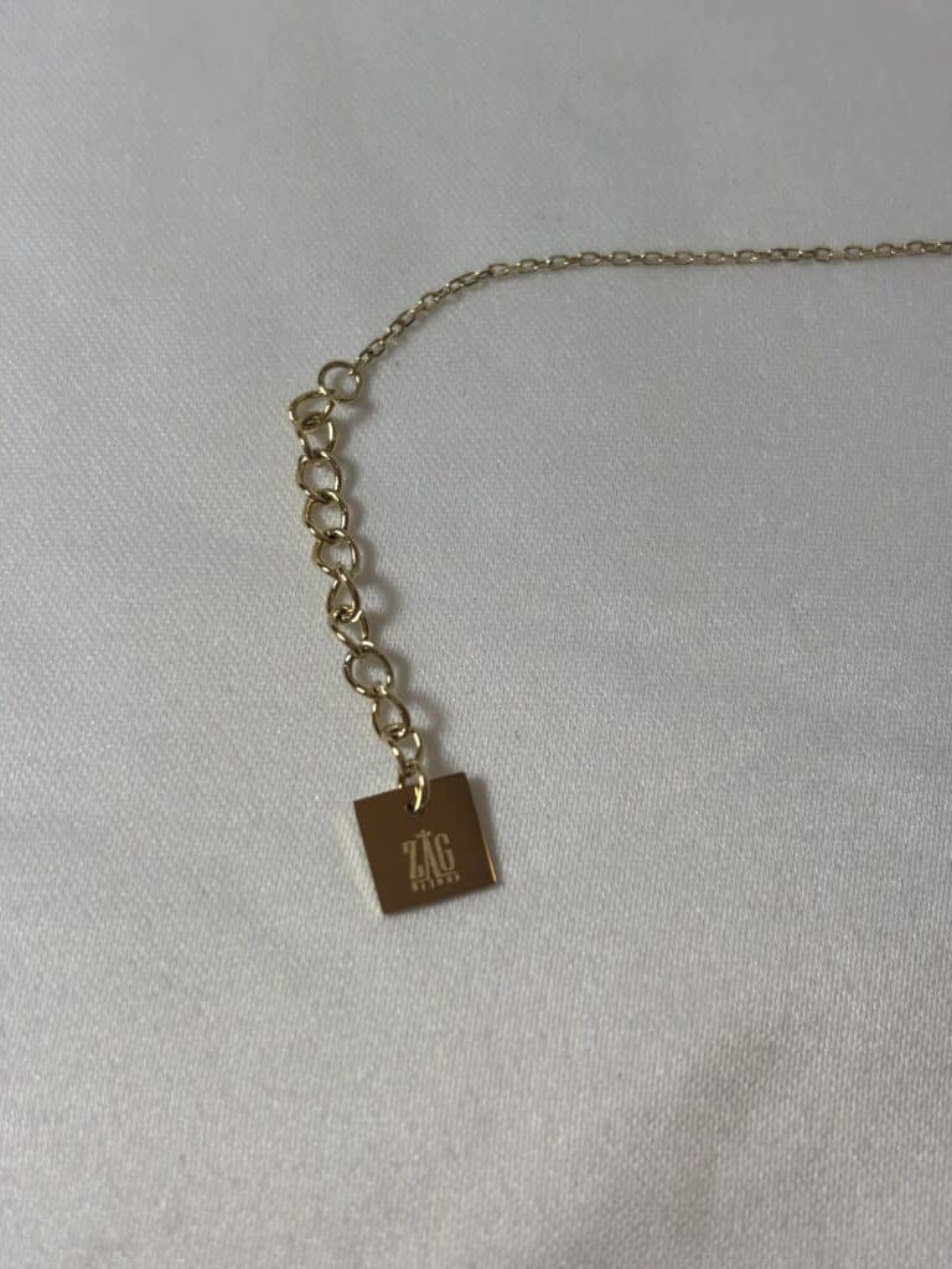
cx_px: 476
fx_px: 1907
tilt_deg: -69.1
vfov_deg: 36.8
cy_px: 634
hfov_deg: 28.0
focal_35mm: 52
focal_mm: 5.96
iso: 32
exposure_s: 1/248
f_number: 1.6
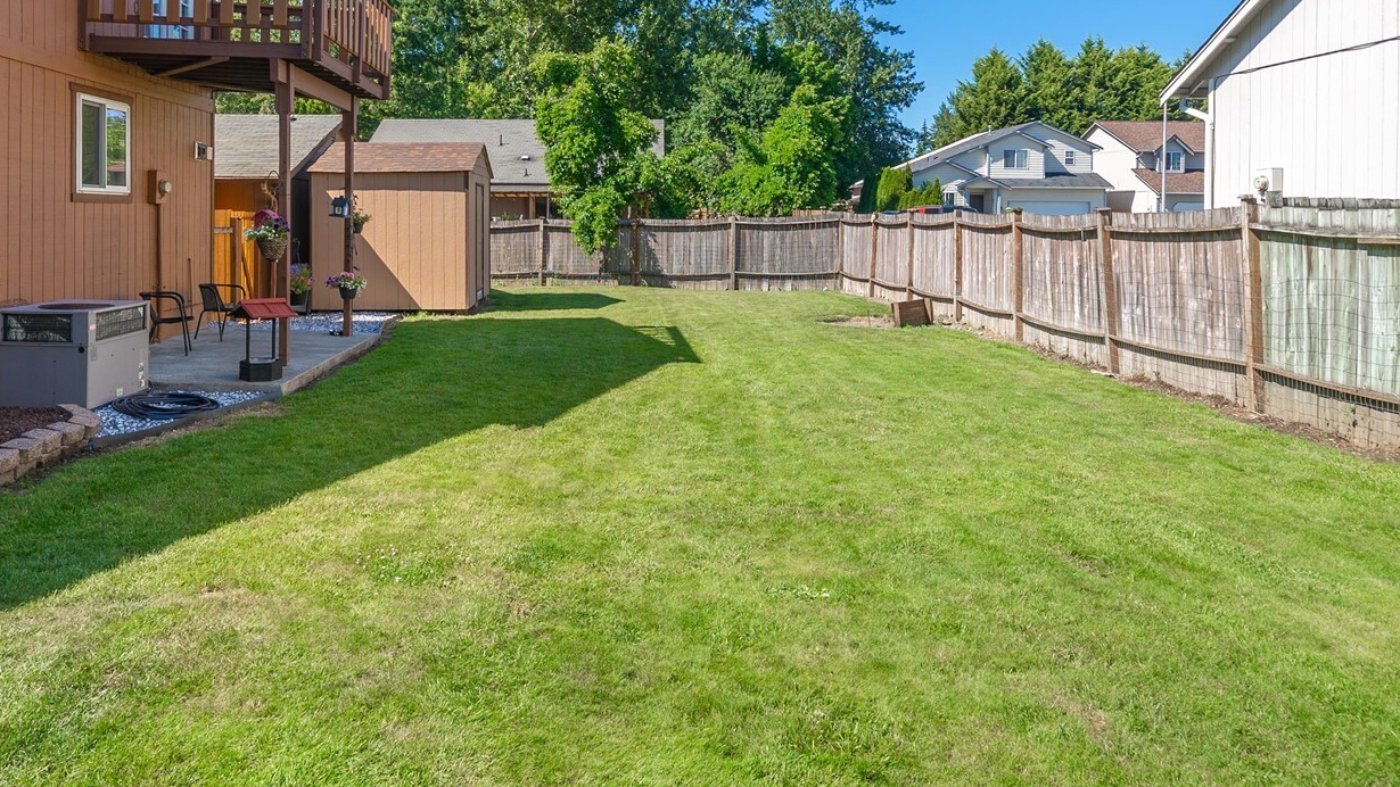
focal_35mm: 26
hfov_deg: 71.6
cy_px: 248
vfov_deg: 43.6
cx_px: 606
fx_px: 965
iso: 80
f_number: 7.1
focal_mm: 18
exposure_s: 1/125
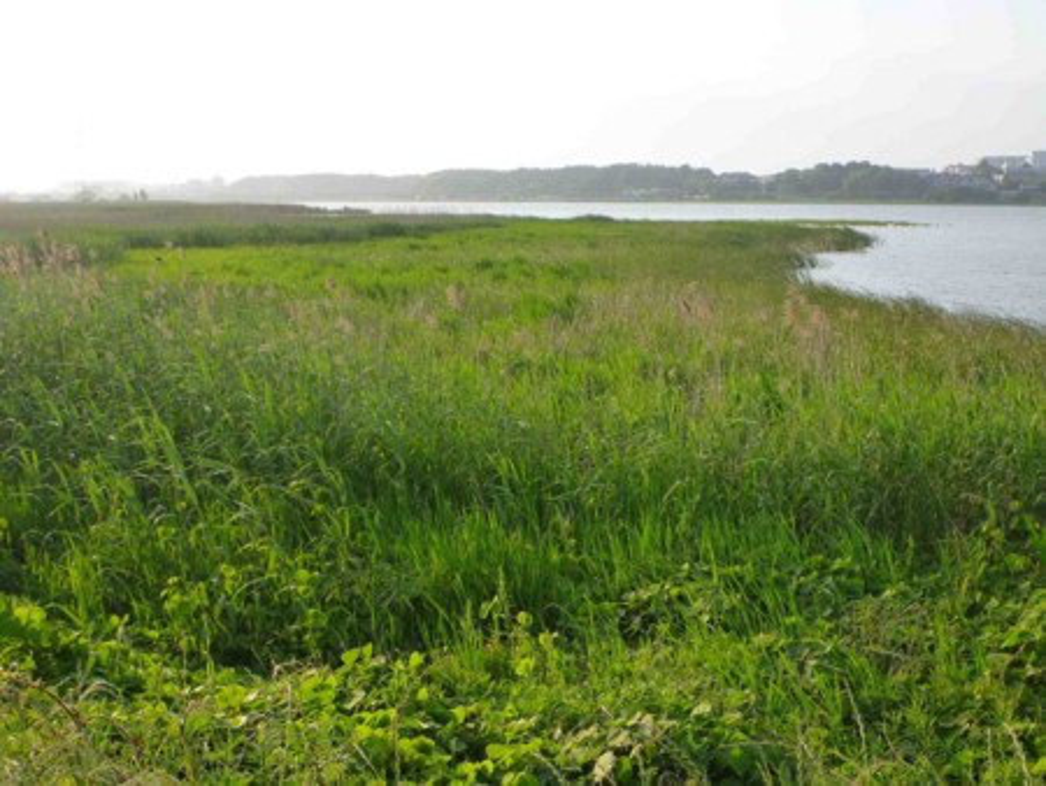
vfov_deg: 35.2
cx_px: 523
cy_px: 393
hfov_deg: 45.8
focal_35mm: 41
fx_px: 1240
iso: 160
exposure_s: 1/250
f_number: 4.2
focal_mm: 7.4
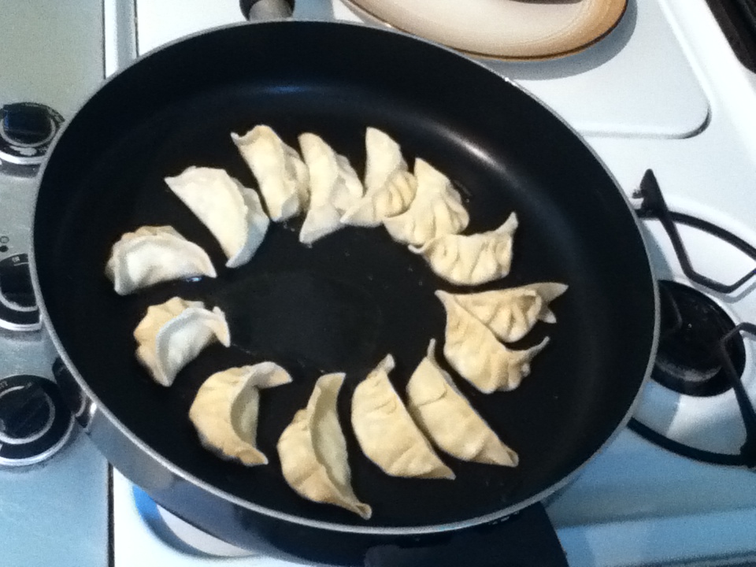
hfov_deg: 56.8
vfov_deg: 44.2
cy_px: 284
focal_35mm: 32
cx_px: 378
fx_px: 699
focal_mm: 3.85
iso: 640
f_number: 2.4
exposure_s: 1/24
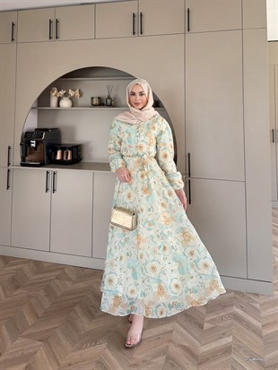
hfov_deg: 56.8
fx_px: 257
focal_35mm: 24
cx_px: 139
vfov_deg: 71.6
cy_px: 185
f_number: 1.78
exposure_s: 1/365
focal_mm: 6.76
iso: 250
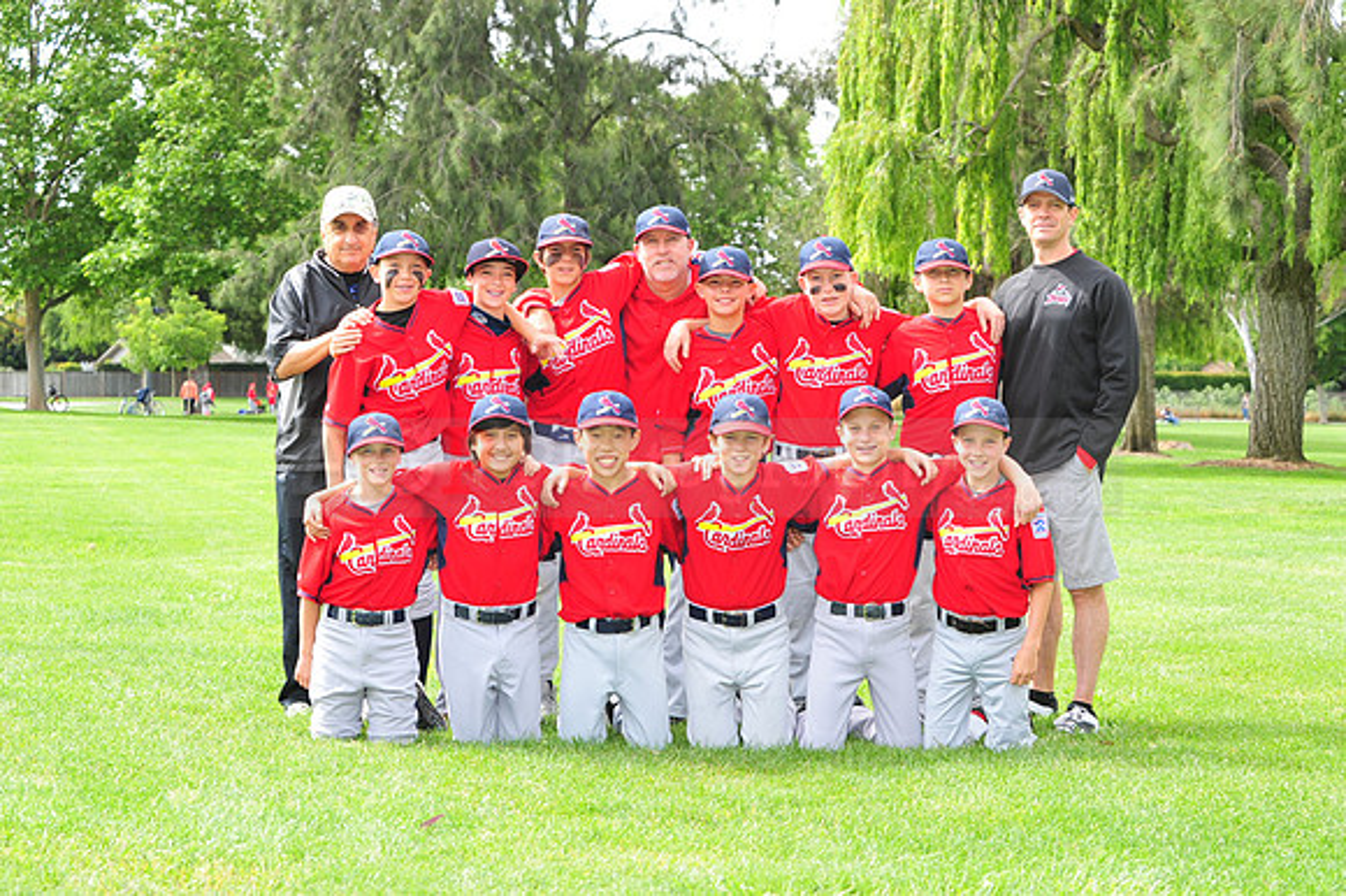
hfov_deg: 25.4
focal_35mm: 80
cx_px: 673
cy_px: 448
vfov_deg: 17.0
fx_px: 2989
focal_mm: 80
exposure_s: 1/160
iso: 320
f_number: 8
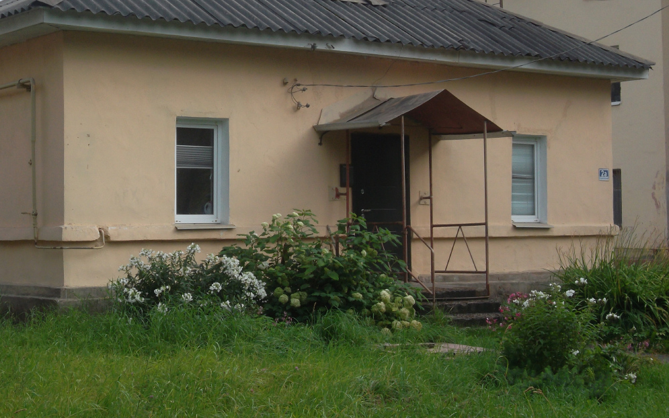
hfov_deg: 28.5
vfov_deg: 18.0
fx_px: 1313
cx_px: 242
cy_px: 126
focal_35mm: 72
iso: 80
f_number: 5
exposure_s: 1/180
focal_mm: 9.3
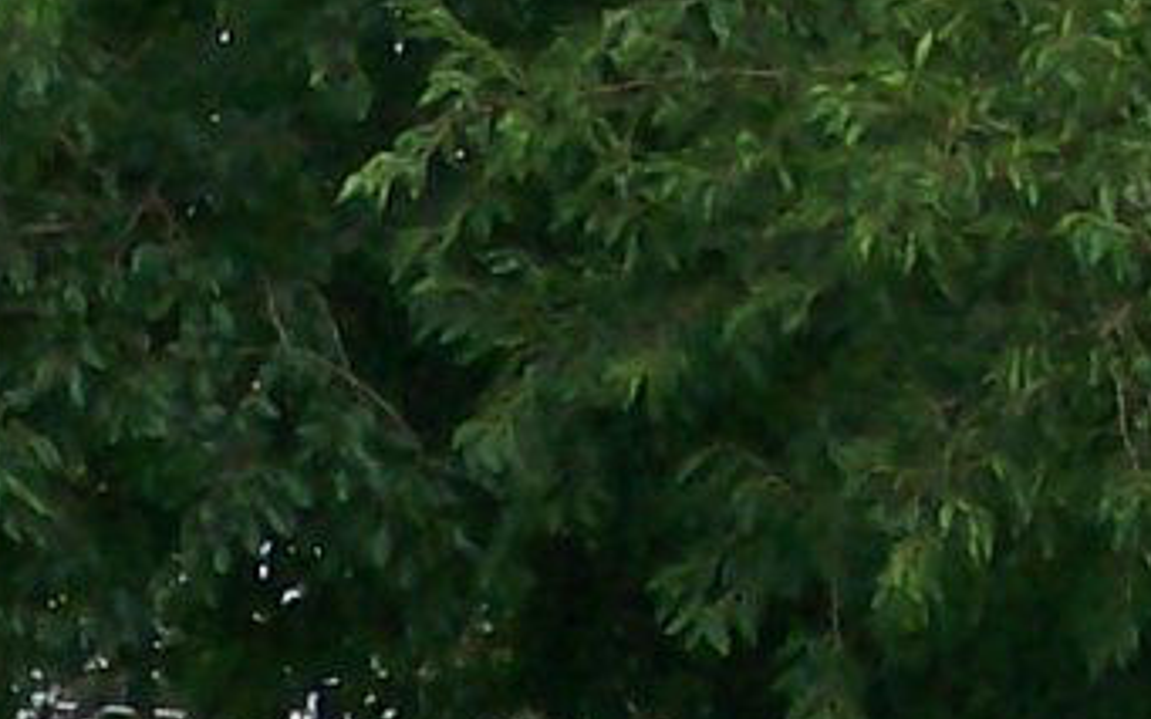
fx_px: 15744
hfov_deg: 4.2
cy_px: 2684
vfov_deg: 2.6
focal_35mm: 502
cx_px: -74
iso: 80
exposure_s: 1/238
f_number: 3.8
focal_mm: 11.6
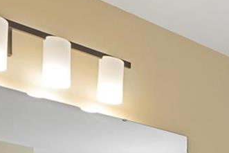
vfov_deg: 13.5
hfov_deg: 20.9
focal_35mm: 87
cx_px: 312
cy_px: 305
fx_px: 554
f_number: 10
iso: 400
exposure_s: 1/6
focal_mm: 9
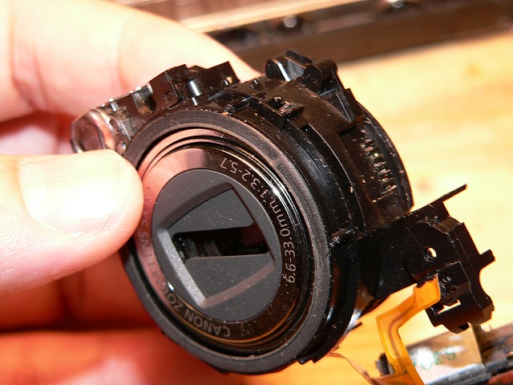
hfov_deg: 18.0
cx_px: 256
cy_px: 192
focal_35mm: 109
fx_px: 1615
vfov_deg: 13.6
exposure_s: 1/30
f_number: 4
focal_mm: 18.2
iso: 100
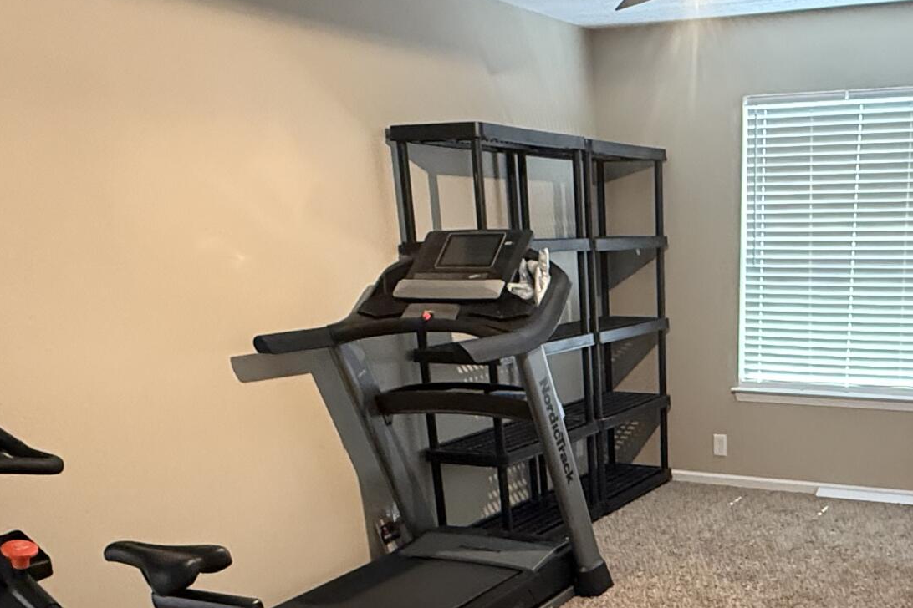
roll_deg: +0.5
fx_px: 1014
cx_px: 696
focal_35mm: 40
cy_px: 626
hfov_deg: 46.5
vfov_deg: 30.7
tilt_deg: -20.3
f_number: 2.2
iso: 640
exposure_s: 1/60
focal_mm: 2.22
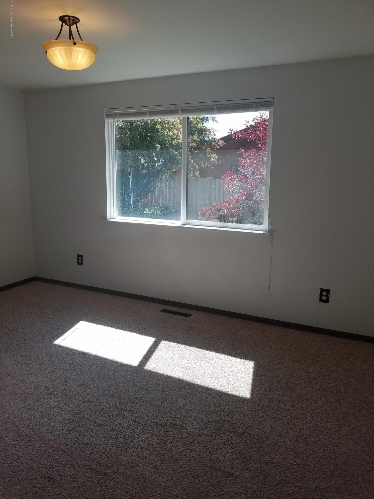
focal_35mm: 26
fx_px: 375
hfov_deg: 53.1
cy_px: 250
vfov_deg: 67.3
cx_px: 187
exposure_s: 1/449
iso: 50
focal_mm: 4.2
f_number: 1.7
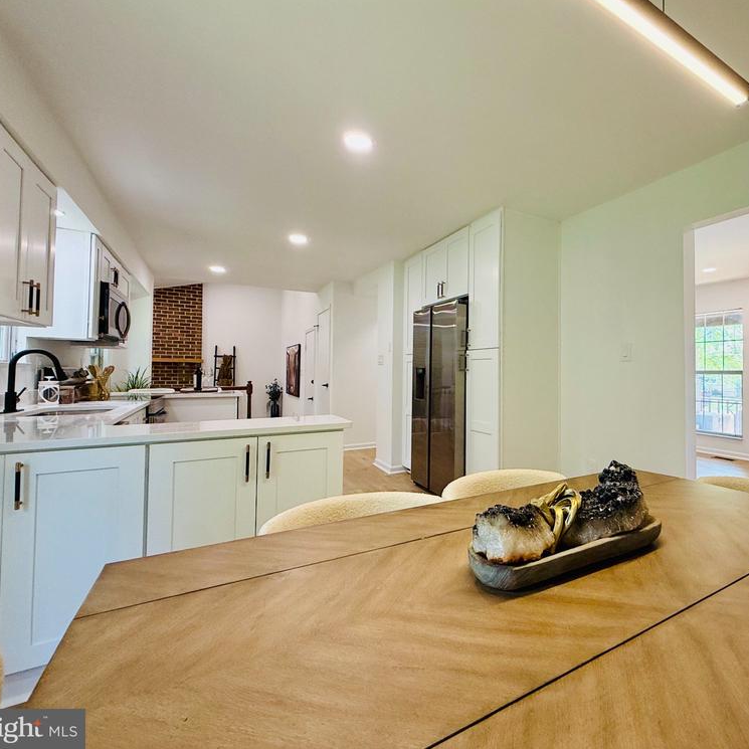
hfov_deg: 82.2
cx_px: 475
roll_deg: +0.2
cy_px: 364
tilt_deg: +0.8
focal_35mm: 17
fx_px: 416
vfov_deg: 83.9
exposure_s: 1/121
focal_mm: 2.22
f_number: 2.2
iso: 200
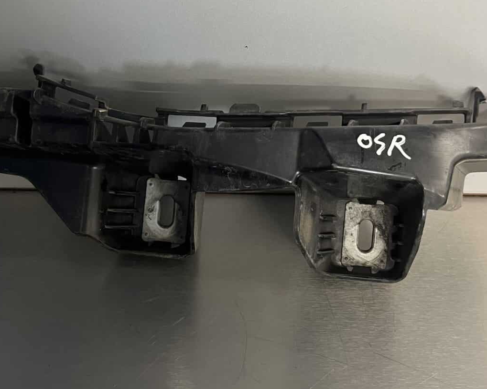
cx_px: 247
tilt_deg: -37.3
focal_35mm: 51
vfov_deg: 29.6
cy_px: 158
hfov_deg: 36.7
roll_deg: -4.8
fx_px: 735
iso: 160
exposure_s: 1/50
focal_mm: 5.1
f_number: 1.6
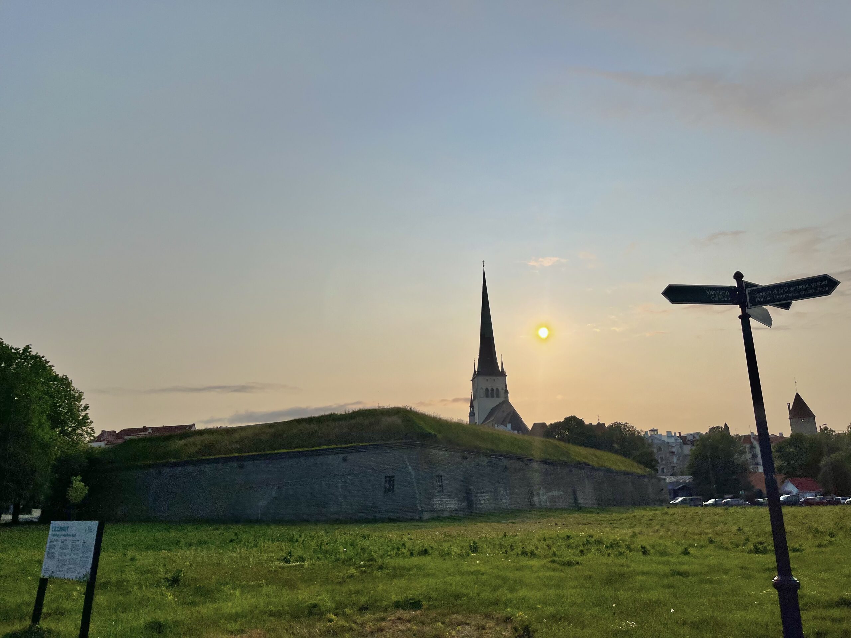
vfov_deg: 53.1
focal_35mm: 26
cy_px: 319
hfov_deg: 67.3
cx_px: 426
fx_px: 639
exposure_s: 1/15152
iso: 50
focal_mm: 5.1
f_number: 1.6
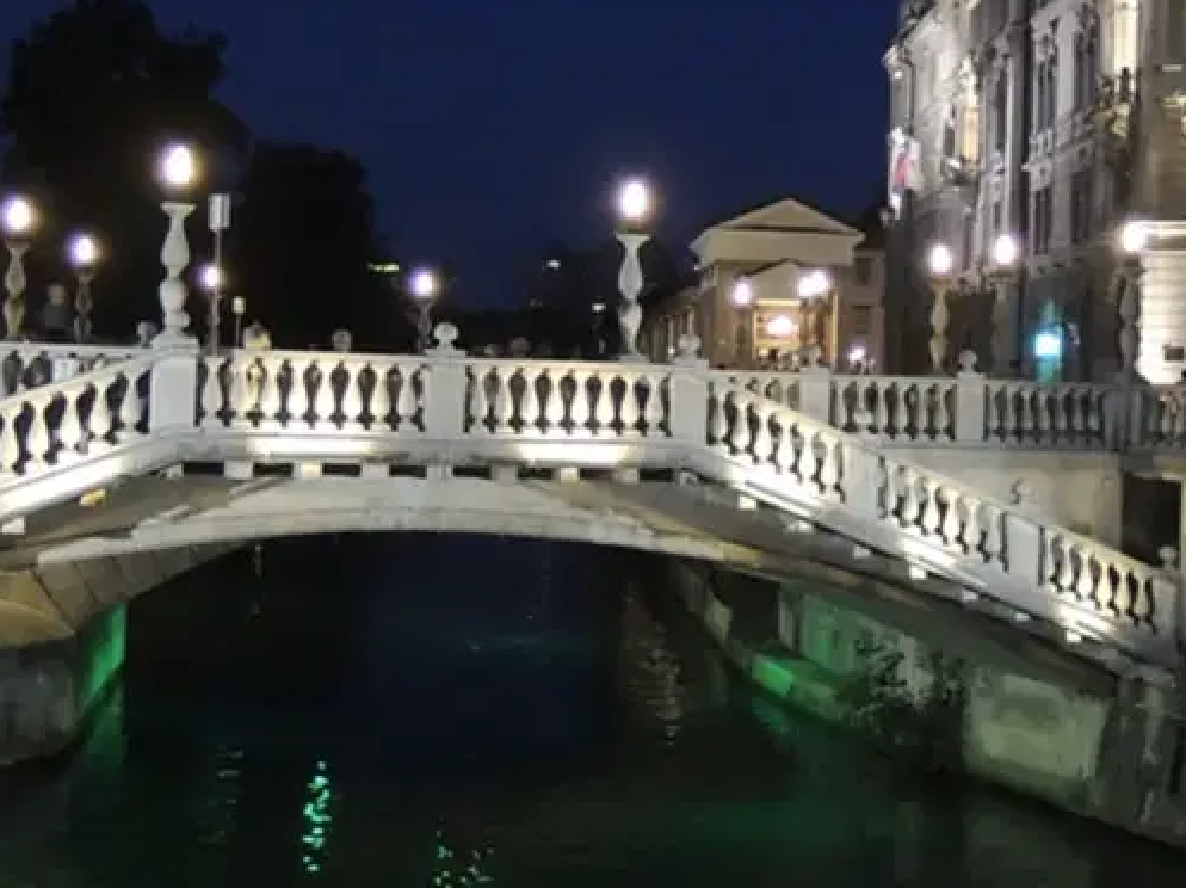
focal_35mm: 58
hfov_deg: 33.1
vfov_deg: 25.1
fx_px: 1986
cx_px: 742
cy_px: 320
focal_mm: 4.3
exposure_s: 1/15
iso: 800
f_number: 2
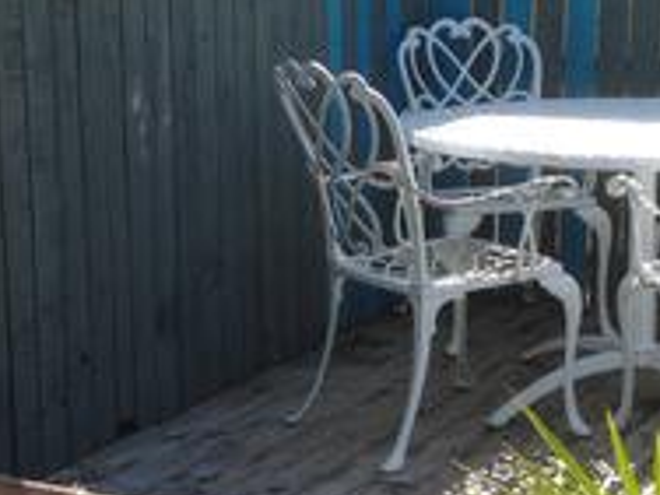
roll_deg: +2.2
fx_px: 1773
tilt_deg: -8.7
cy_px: 219
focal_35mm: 93
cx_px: 337
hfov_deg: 21.1
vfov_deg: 15.9
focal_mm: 4.28
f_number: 2.4
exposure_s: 1/703
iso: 50
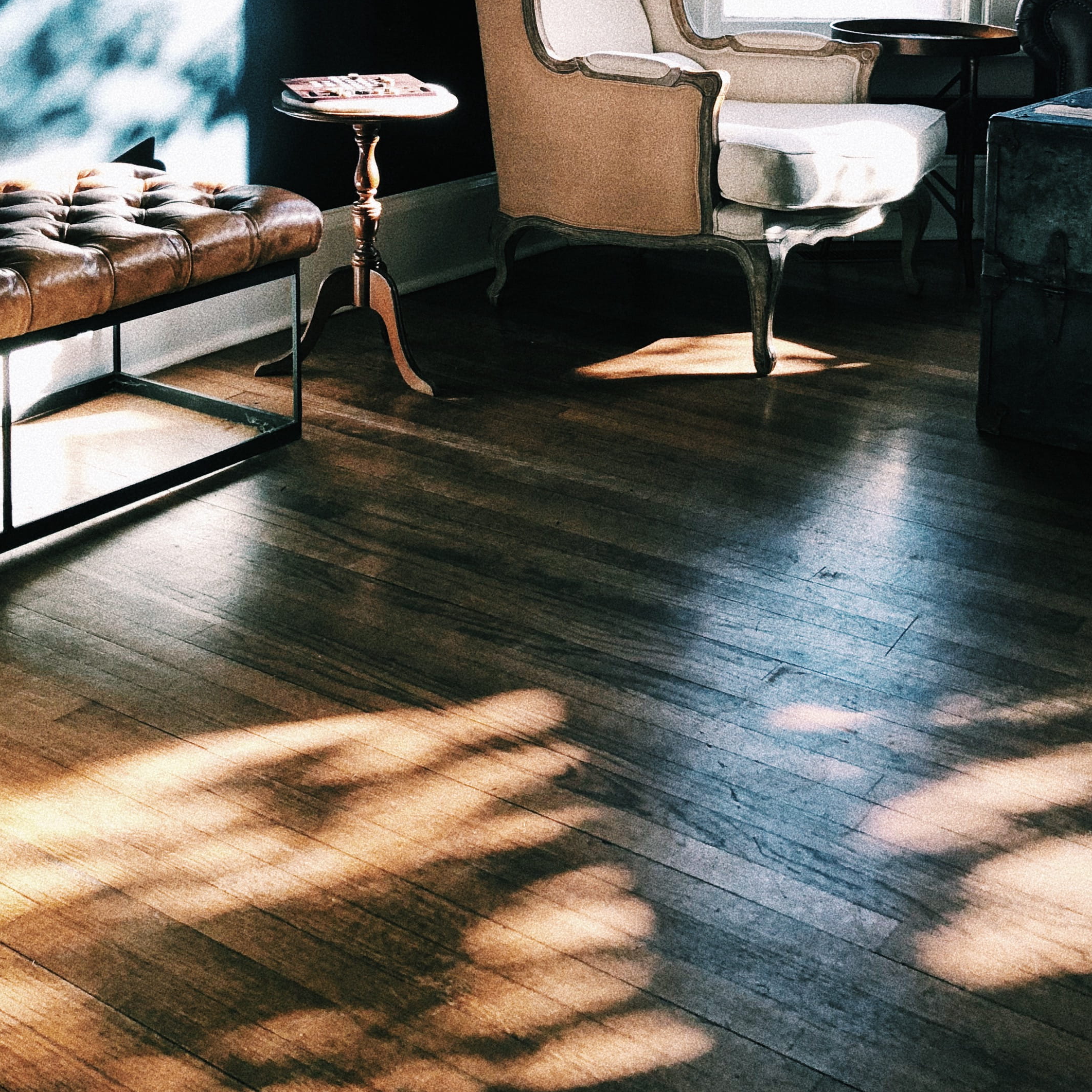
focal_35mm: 47
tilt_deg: -5.9
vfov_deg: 33.8
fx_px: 1677
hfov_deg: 36.0
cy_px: 77
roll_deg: -1.8
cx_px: 513
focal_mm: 3.99
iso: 20
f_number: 1.8
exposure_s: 1/40
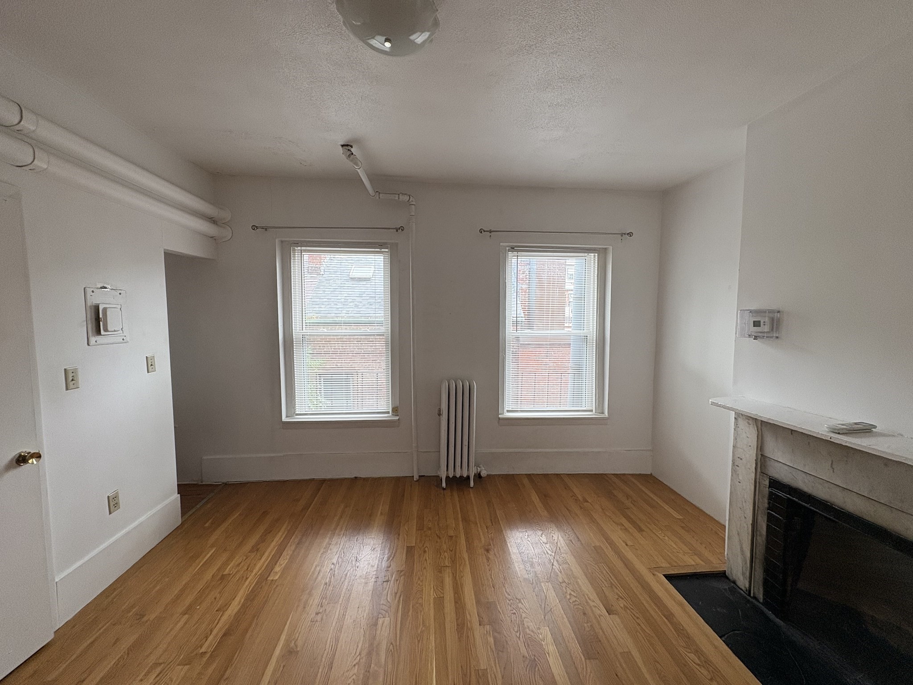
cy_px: 342
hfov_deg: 102.1
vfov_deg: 85.7
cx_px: 456
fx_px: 369
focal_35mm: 14
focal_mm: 2.22
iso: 64
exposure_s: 1/99
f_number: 2.2
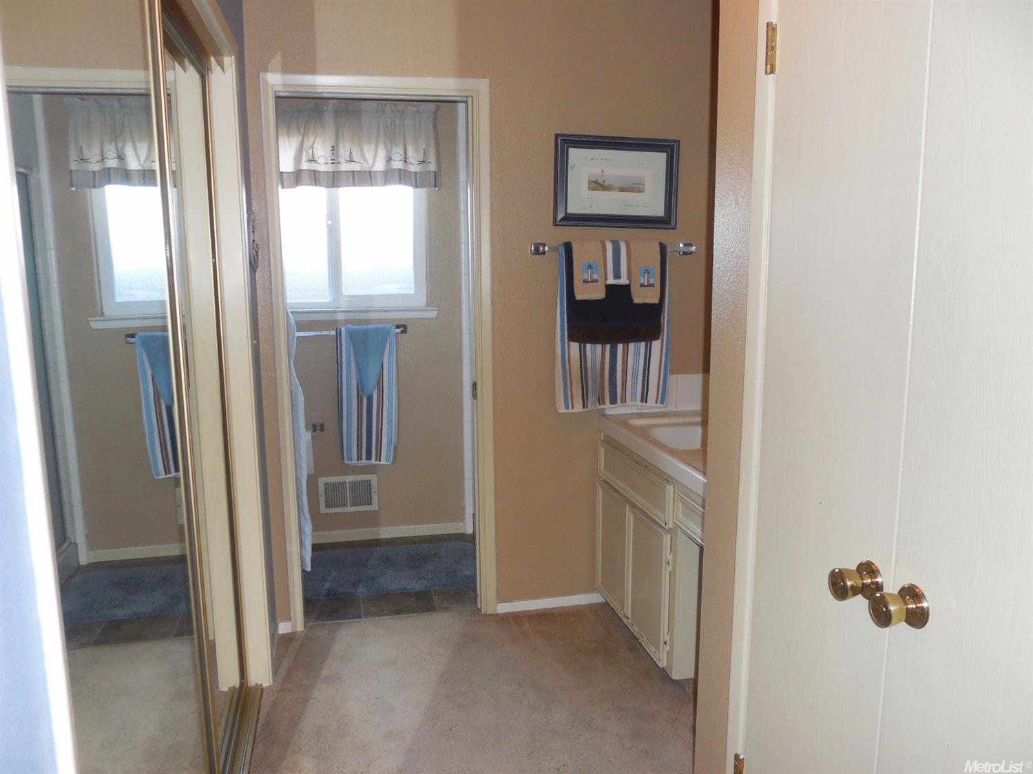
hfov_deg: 67.3
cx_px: 516
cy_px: 387
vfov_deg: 53.0
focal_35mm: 26
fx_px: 776
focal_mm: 4.6
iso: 280
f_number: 3.5
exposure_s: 1/25
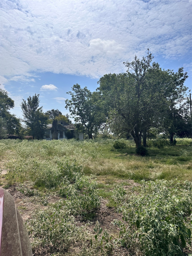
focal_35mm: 24
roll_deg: +0.4
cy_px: 128
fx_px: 177
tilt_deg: +4.1
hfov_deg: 56.8
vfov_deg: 71.6
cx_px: 96
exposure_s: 1/15625
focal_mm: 6.86
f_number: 1.78
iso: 80
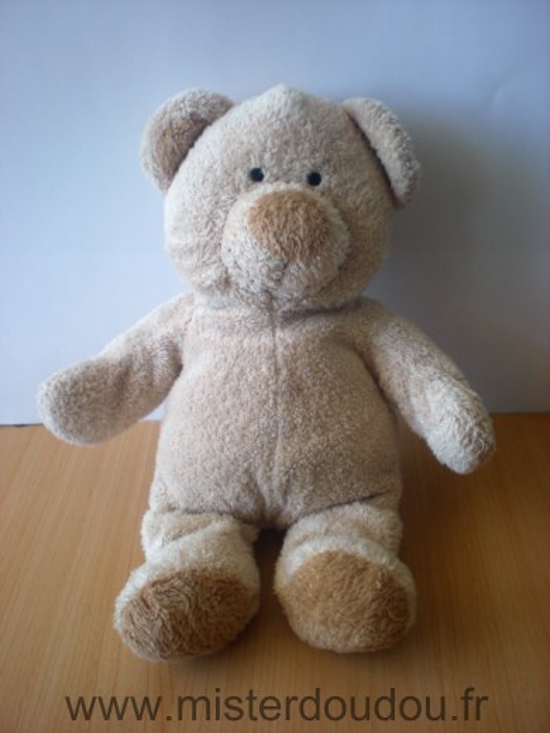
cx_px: 275
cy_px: 366
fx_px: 805
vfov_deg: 49.0
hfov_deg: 37.7
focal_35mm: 38
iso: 112
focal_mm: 6.3
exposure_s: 1/59.3
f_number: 3.1
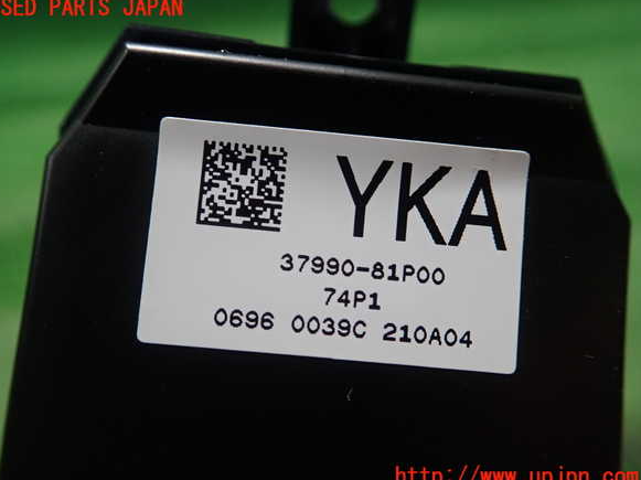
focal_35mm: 31
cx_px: 313
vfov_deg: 45.4
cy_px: 243
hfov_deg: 58.4
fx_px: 574
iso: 320
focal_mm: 5.5
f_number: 2.3
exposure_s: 1/125
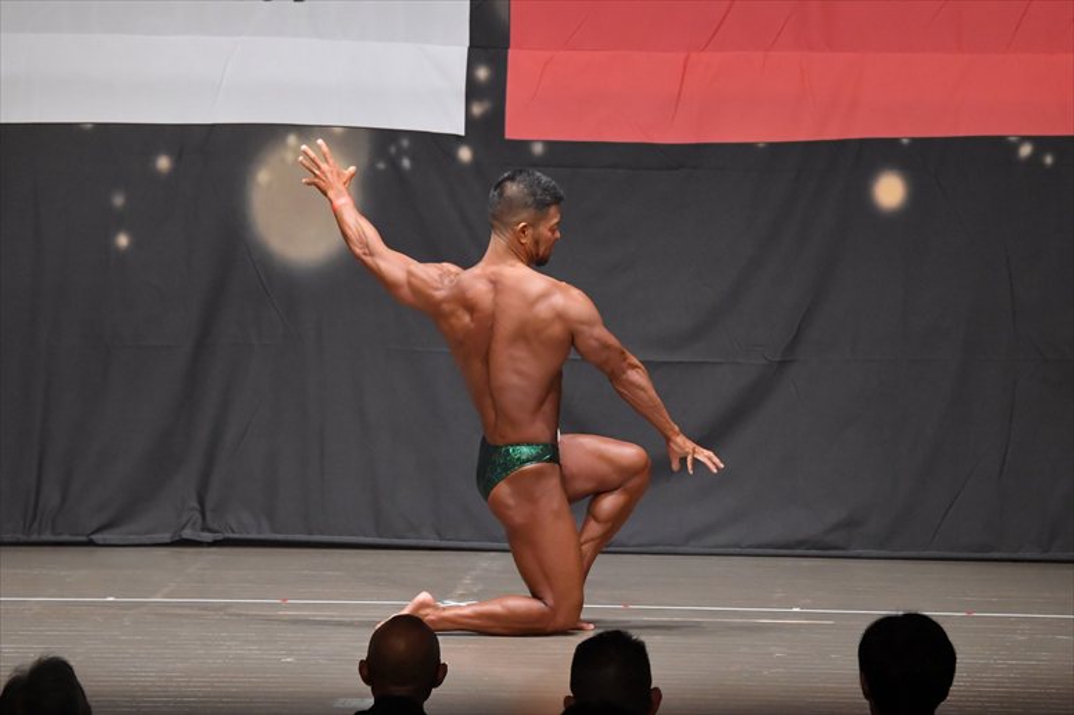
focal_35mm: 217
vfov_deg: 6.3
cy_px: 358
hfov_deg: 9.5
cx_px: 537
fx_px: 6471
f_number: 5.6
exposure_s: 1/400
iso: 6400
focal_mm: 145
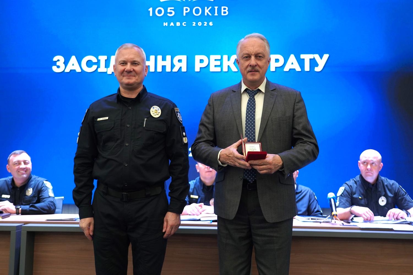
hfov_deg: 49.6
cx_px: 206
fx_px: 447
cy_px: 138
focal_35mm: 39
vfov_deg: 34.2
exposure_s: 1/160
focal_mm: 39
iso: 2000
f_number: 4
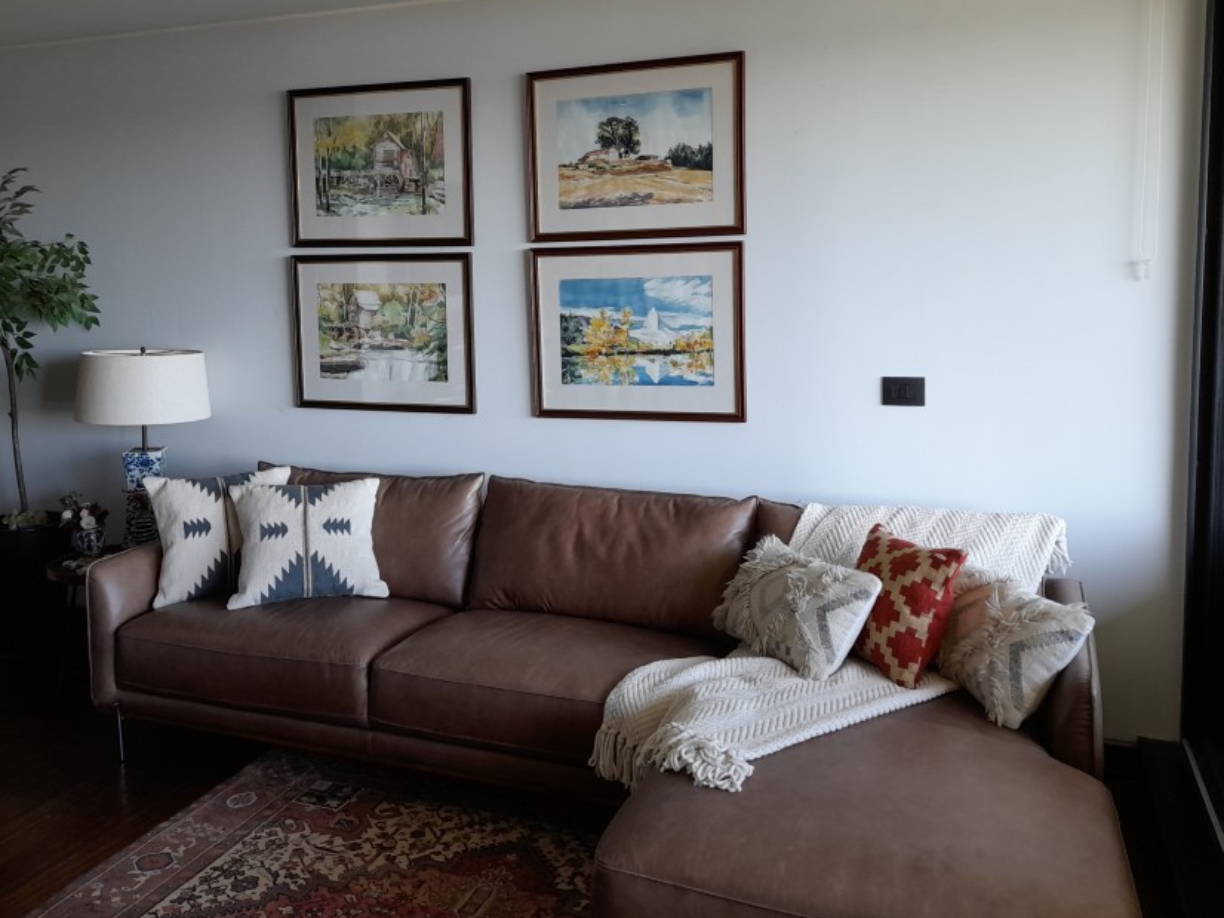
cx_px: 571
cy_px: 365
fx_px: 1096
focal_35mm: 31
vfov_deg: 45.2
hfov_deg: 58.3
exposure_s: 1/60
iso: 80
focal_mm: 4.6
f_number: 2
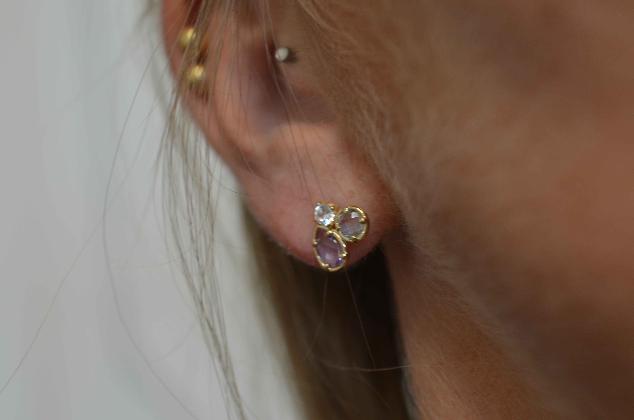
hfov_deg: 33.5
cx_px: 317
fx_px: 1054
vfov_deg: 22.5
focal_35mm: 60
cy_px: 210
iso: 560
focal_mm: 40
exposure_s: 1/60
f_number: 5.6
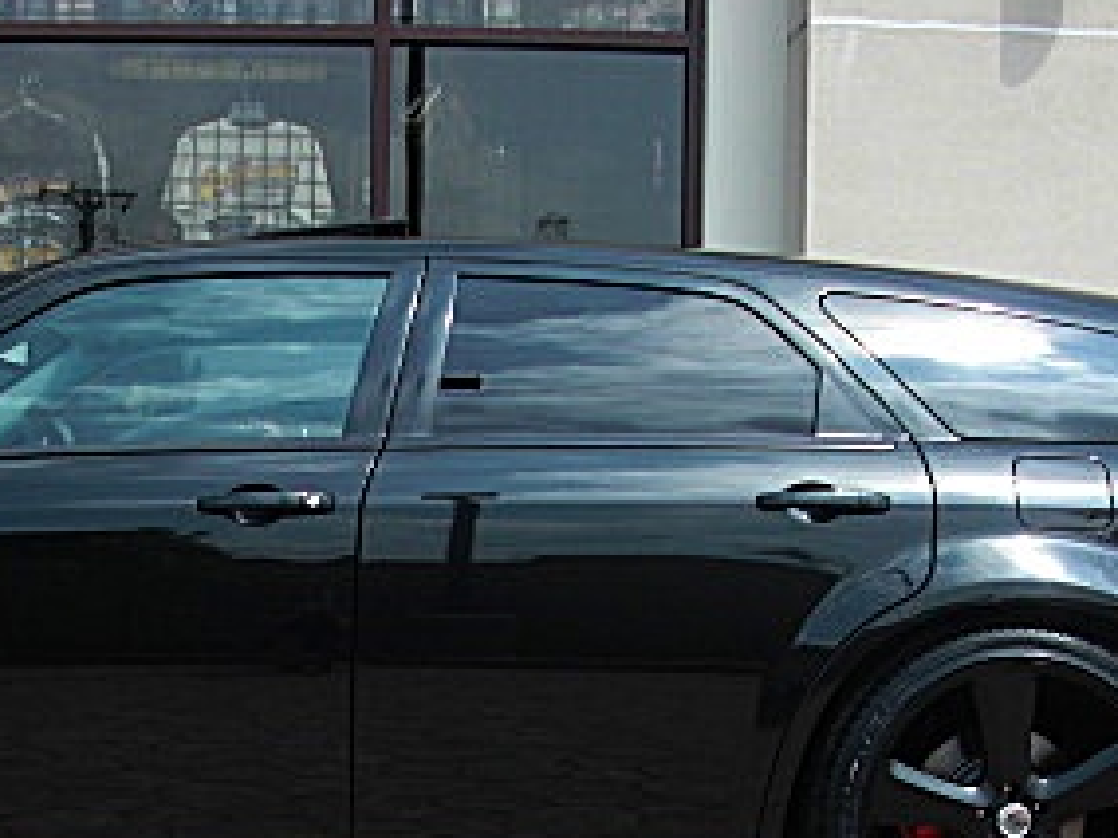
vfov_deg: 17.7
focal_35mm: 81
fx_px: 2616
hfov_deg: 23.9
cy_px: 869
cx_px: 327
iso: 50
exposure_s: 1/800
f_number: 2.8
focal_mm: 6.3
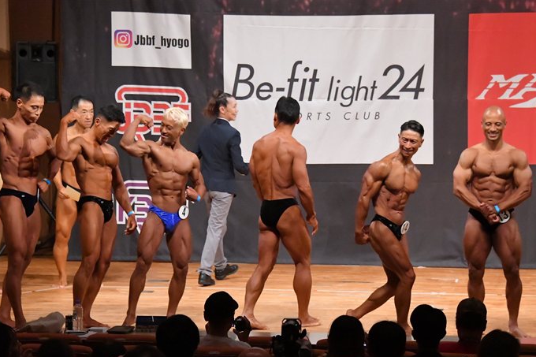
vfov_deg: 7.7
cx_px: 244
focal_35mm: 179
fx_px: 2664
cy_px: 203
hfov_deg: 11.5
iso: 10000
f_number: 5.6
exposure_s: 1/400
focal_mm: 105
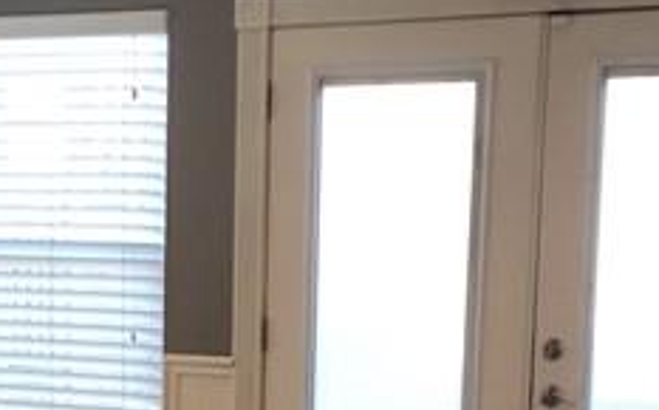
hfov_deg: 18.3
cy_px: 532
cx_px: 54
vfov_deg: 11.4
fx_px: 2009
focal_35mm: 112
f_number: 1.8
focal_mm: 6.7
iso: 100
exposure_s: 1/60
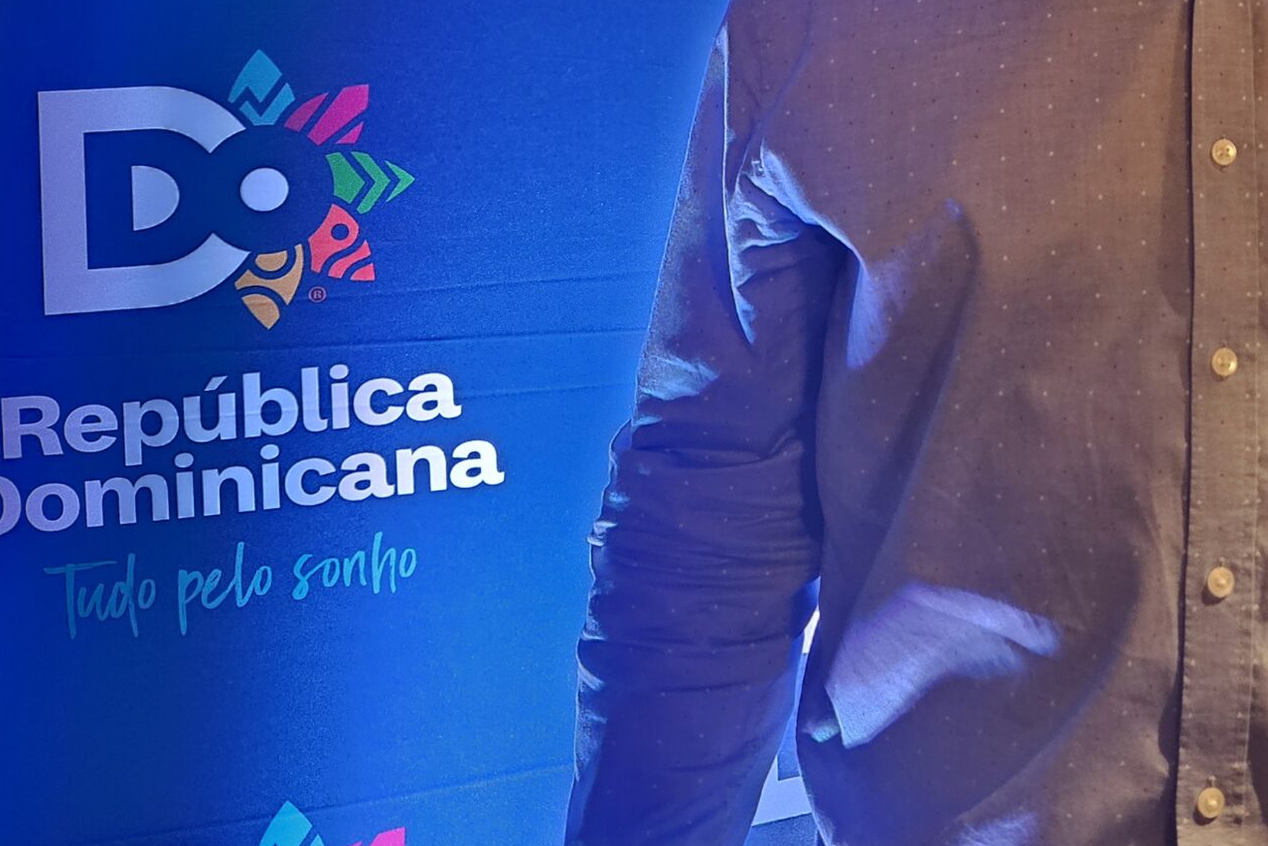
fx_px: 1691
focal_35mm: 48
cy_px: -25
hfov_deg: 38.3
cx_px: 1141
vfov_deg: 26.4
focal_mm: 5.4
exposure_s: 1/24
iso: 1250
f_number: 1.8
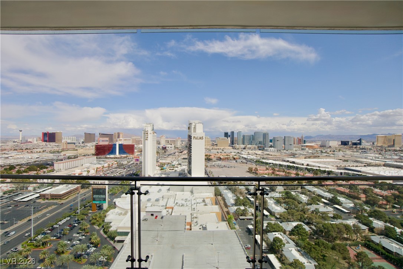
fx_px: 168
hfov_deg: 100.4
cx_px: 202
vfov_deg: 77.3
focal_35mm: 15
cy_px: 134
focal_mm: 10
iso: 100
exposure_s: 1/1600
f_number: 4.5
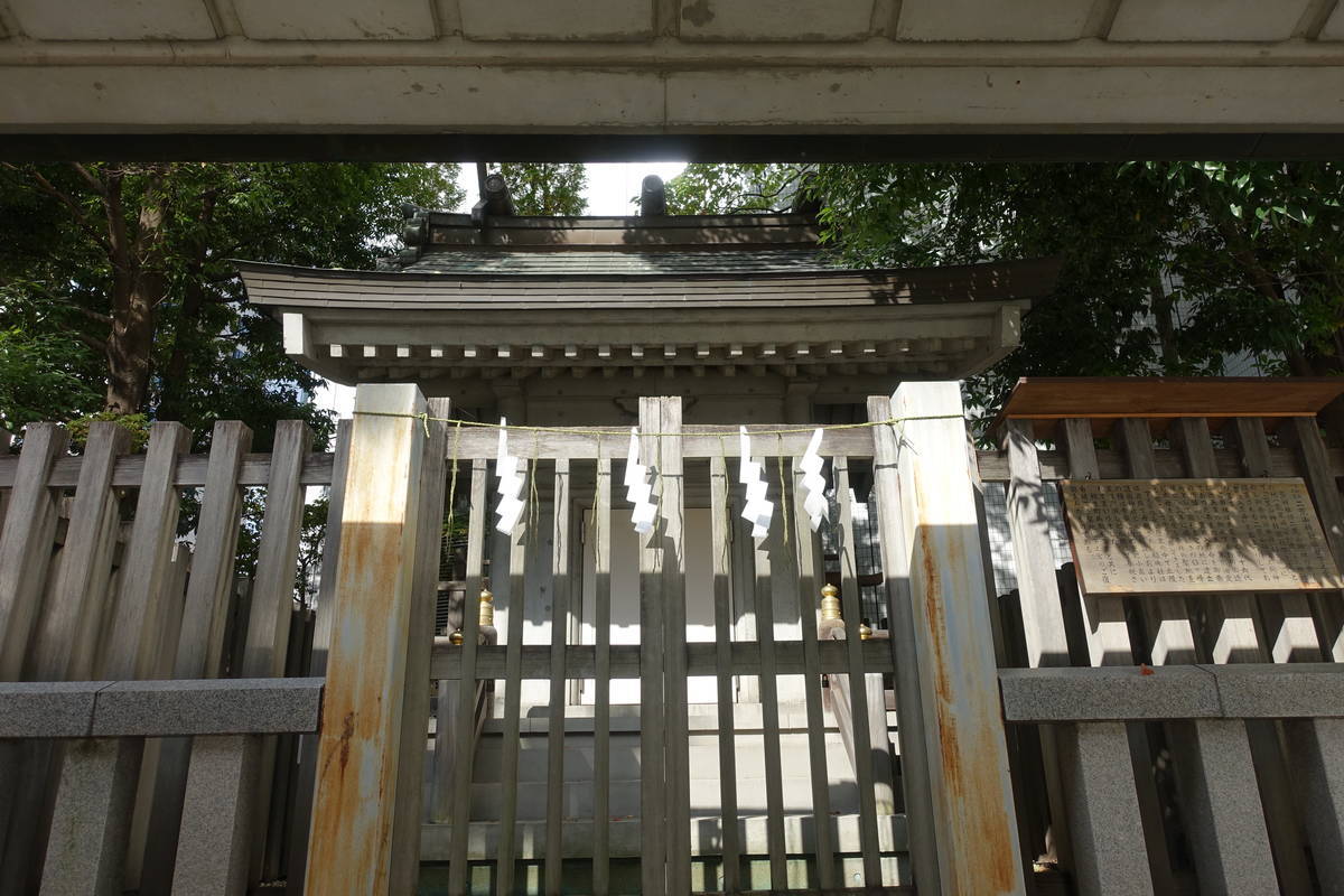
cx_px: 672
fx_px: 896
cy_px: 448
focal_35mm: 24
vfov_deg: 53.1
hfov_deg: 73.7
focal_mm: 8.8
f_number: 4
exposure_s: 1/640
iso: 125
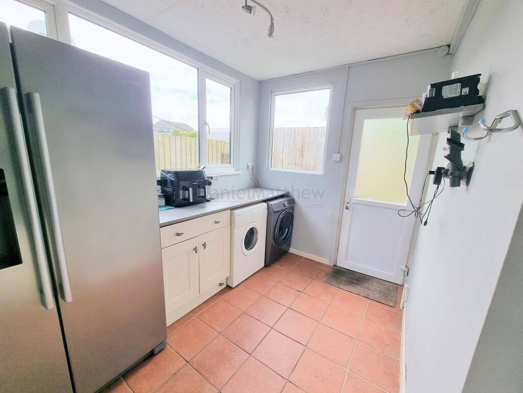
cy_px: 196
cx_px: 262
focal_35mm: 13
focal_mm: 2.2
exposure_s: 1/273
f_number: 2.2
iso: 50
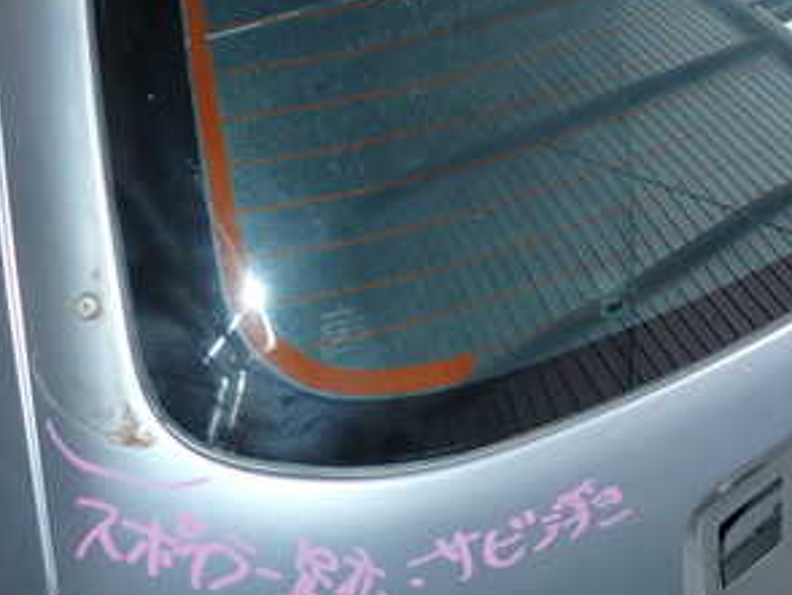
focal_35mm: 51
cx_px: 568
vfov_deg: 28.3
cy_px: 162
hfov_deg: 36.8
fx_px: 1168
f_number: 2
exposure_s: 1/125
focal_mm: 4.5
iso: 100
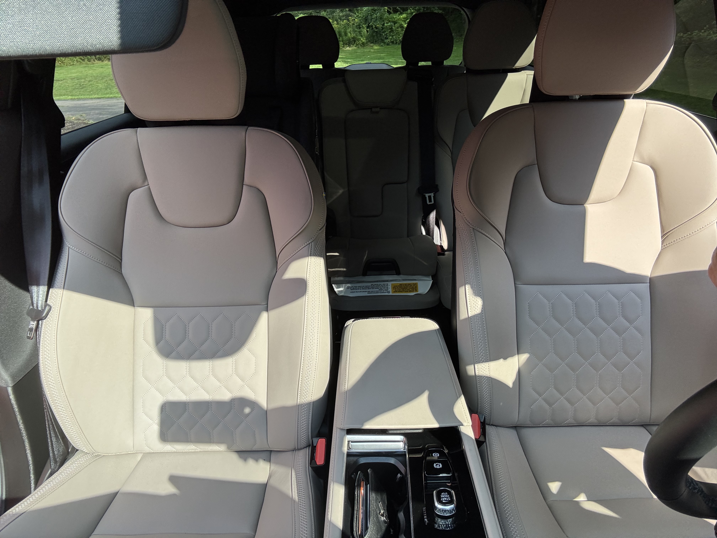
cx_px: 358
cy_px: 269
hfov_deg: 73.9
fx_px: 476
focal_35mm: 23
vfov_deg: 58.9
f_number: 1.9
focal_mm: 2.69
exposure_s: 1/279
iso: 25
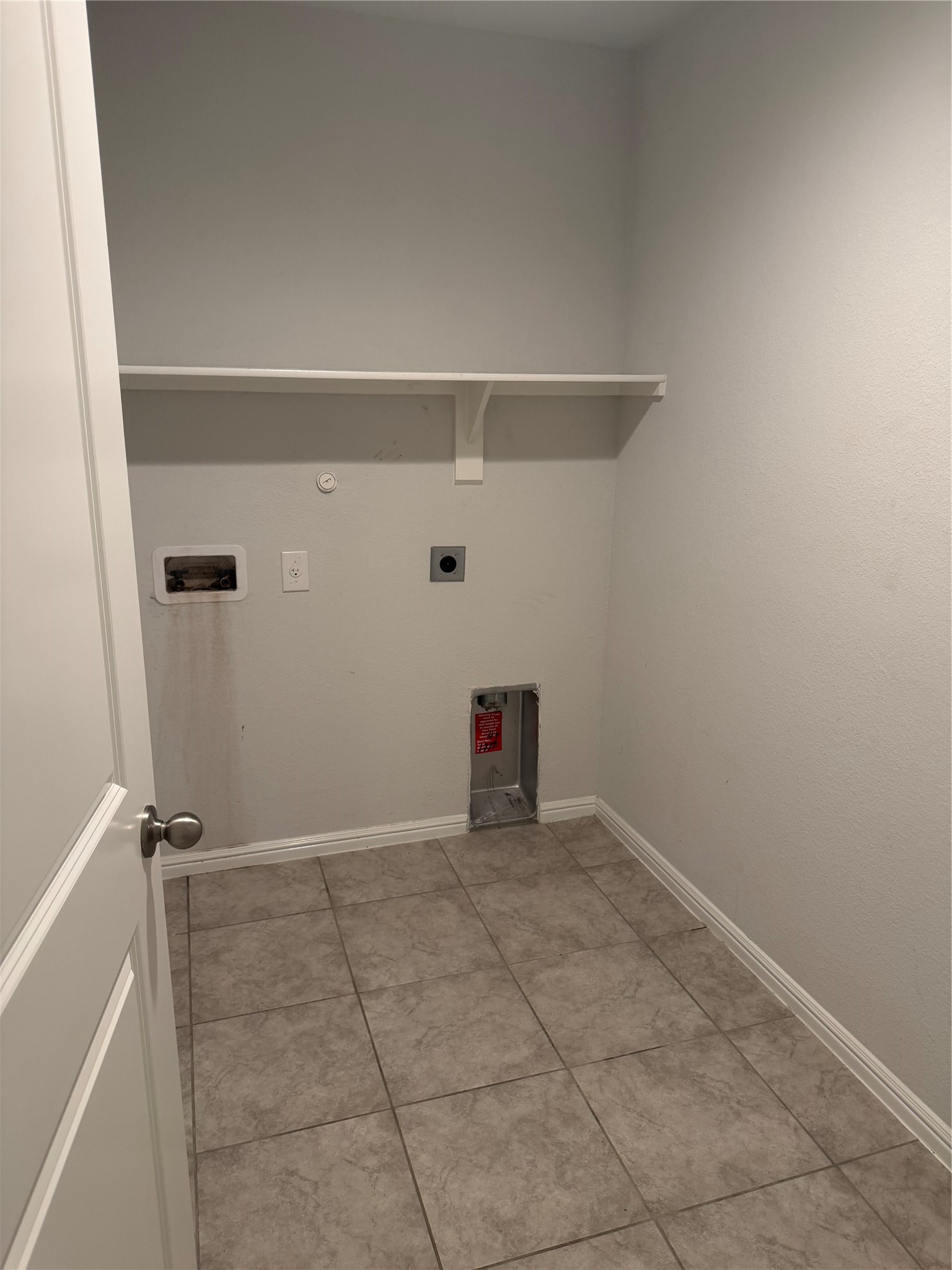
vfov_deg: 71.6
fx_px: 880
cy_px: 635
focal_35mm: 24
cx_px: 476
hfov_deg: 56.8
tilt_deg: -13.9
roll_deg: -0.7
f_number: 1.78
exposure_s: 1/60
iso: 125
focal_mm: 6.76
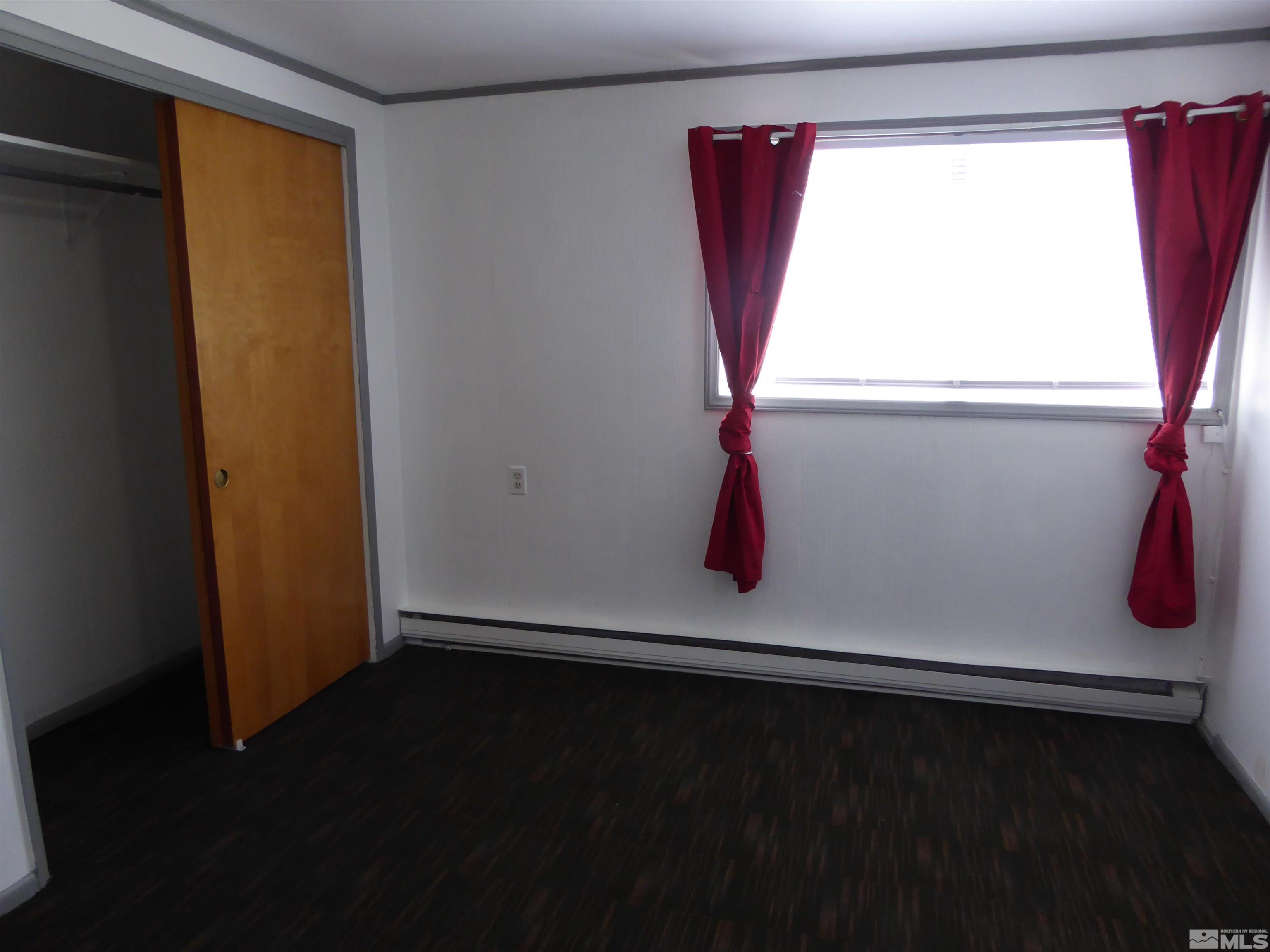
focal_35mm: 24
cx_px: 635
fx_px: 881
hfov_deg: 71.6
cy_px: 476
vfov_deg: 56.8
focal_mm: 4.3
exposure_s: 1/60
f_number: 3.3
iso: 200
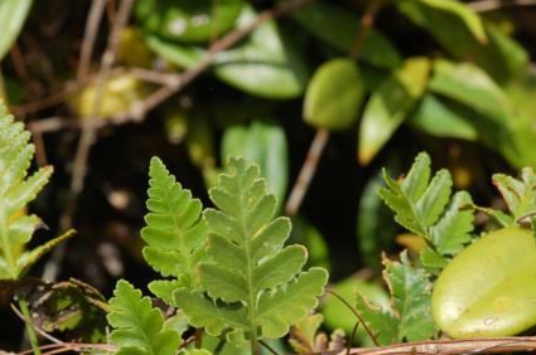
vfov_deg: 10.7
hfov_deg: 16.2
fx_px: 1888
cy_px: 245
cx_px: 266
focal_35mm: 127
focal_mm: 60
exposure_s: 1/100
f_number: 18
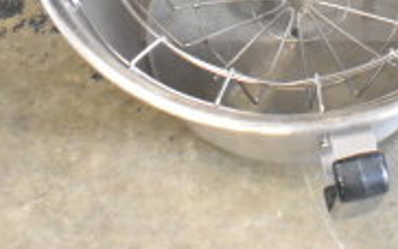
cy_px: -132
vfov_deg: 10.7
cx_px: 385
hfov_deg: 17.4
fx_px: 1278
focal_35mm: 118
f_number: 4.5
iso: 6400
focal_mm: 23
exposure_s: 1/80
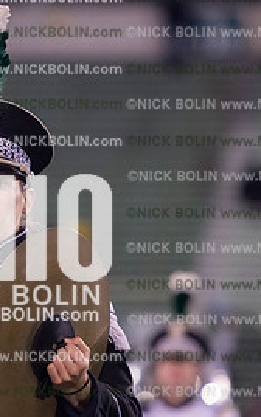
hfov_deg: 3.2
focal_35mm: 406
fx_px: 4623
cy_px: 249
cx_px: 2
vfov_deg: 5.2
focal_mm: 185
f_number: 2.8
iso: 2500
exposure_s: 1/1250
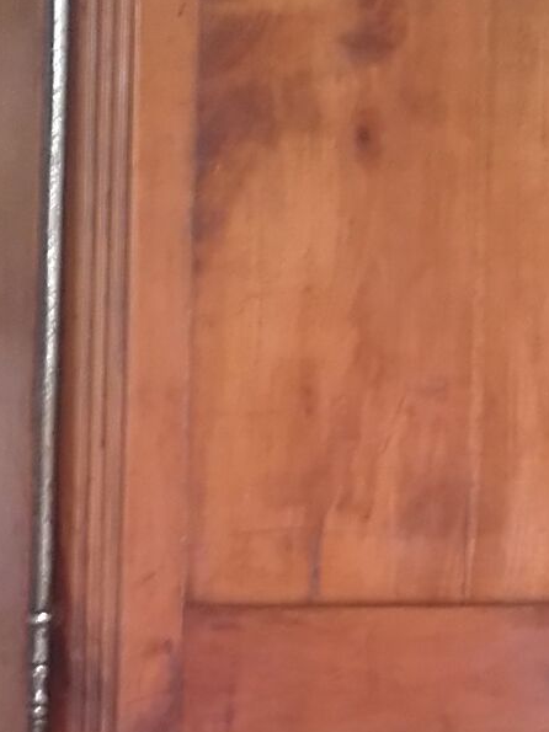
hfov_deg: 11.0
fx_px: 2856
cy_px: 682
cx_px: 303
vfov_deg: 14.4
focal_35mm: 135
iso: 110
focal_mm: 3.3
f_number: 2.2
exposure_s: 1/16
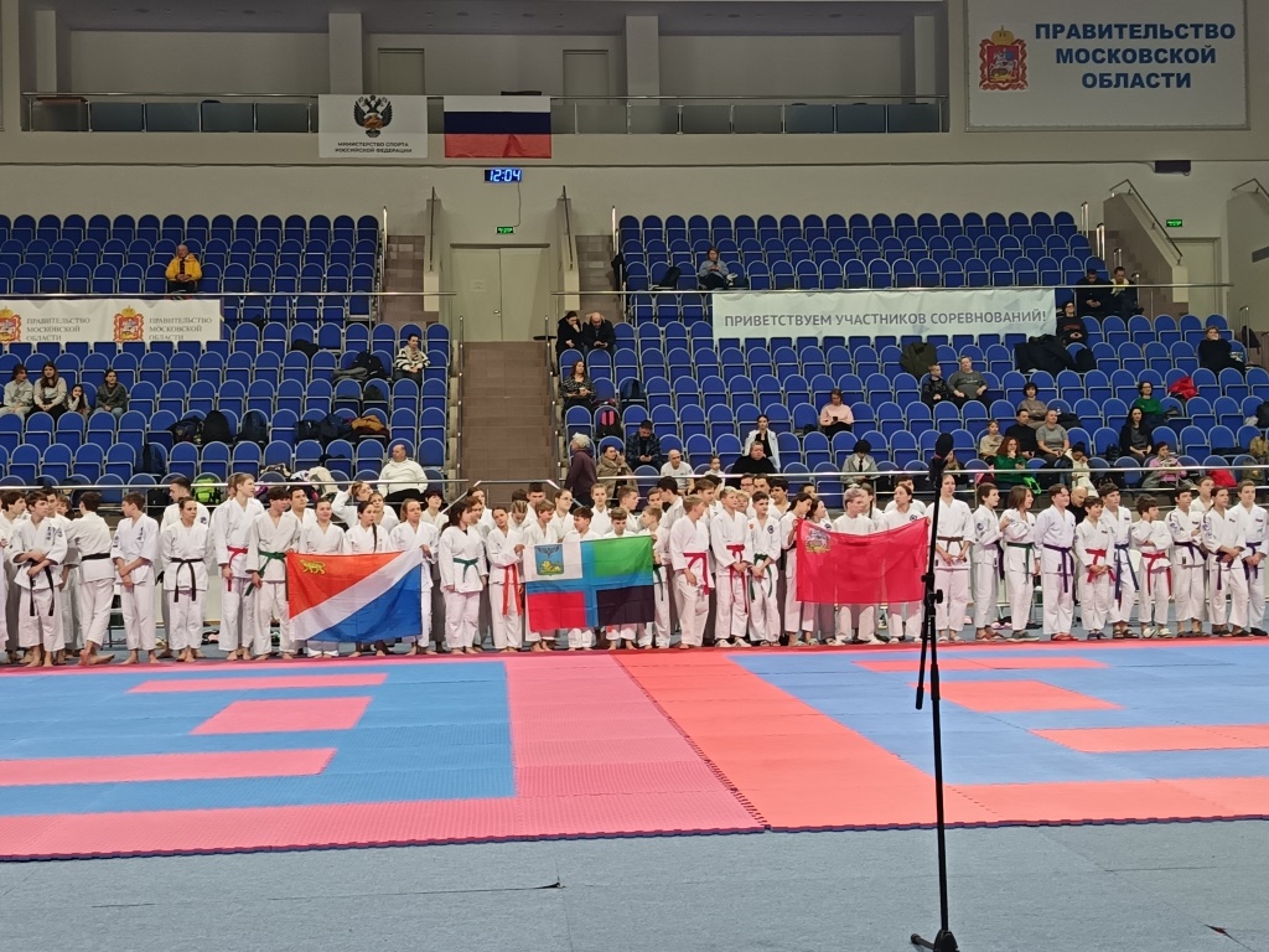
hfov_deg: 39.7
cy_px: 476
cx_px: 634
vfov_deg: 30.3
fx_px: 1760
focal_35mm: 48
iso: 731
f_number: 1.75
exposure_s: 1/33.3
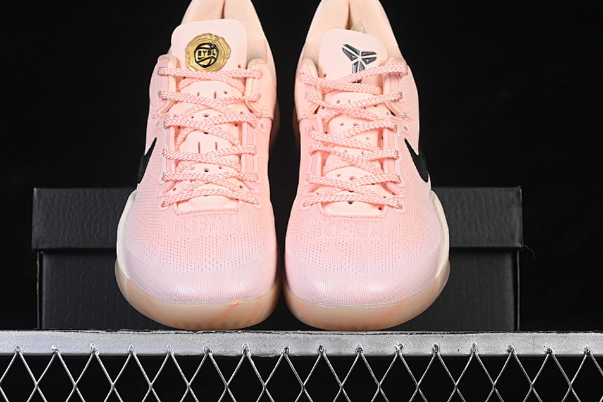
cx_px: 285
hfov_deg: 23.9
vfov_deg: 16.1
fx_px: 1423
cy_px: 188
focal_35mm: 85
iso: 160
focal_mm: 50
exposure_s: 1/80
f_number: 8
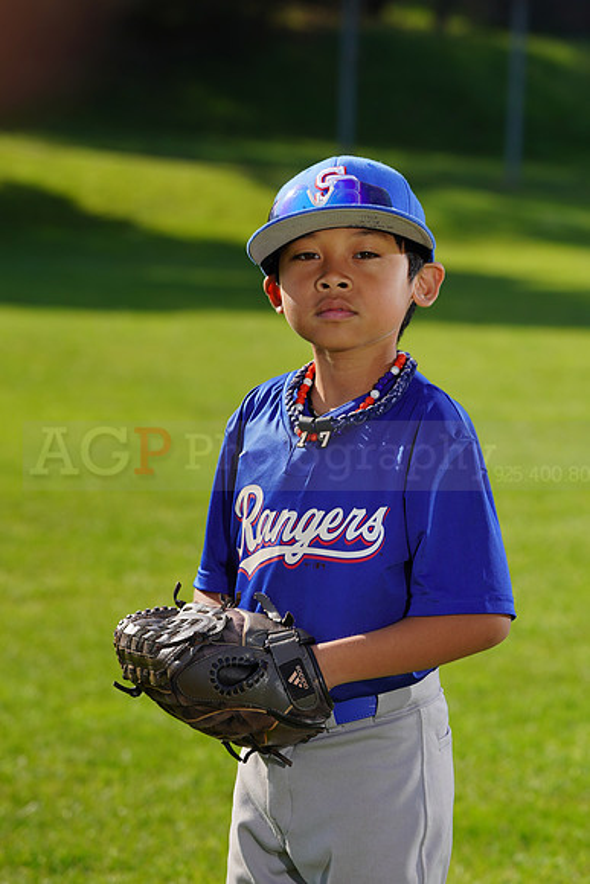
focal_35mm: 185
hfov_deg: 7.4
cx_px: 295
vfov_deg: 11.1
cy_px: 442
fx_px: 4545
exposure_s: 1/250
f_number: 9
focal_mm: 185
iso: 100
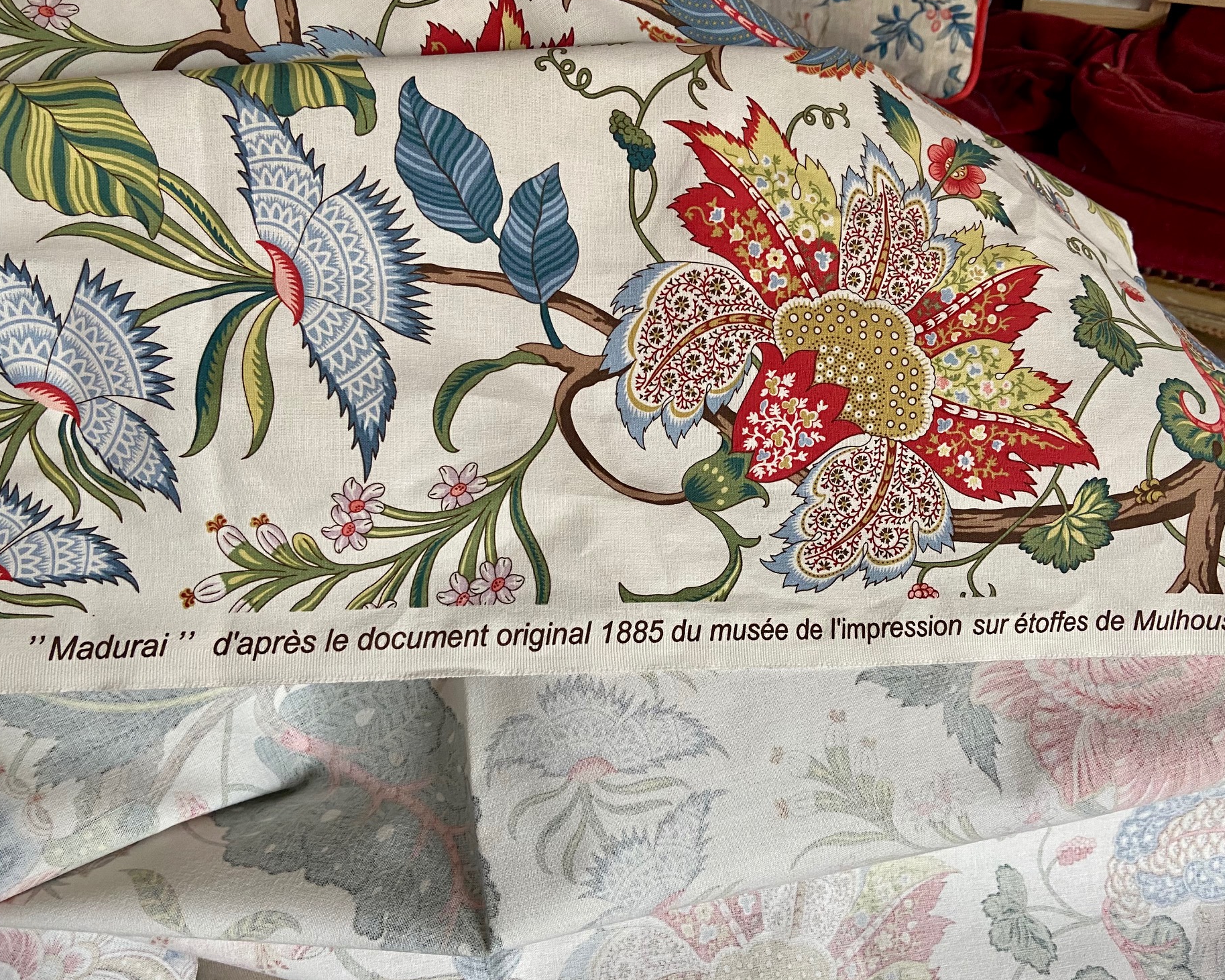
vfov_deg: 51.5
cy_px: 475
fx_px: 1015
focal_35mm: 28
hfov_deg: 62.1
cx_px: 668
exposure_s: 1/95
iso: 125
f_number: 1.8
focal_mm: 4.25
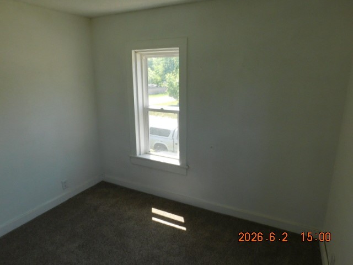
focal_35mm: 23
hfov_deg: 73.9
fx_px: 235
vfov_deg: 58.9
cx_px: 176
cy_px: 132
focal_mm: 4
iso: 125
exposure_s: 1/250
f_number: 3
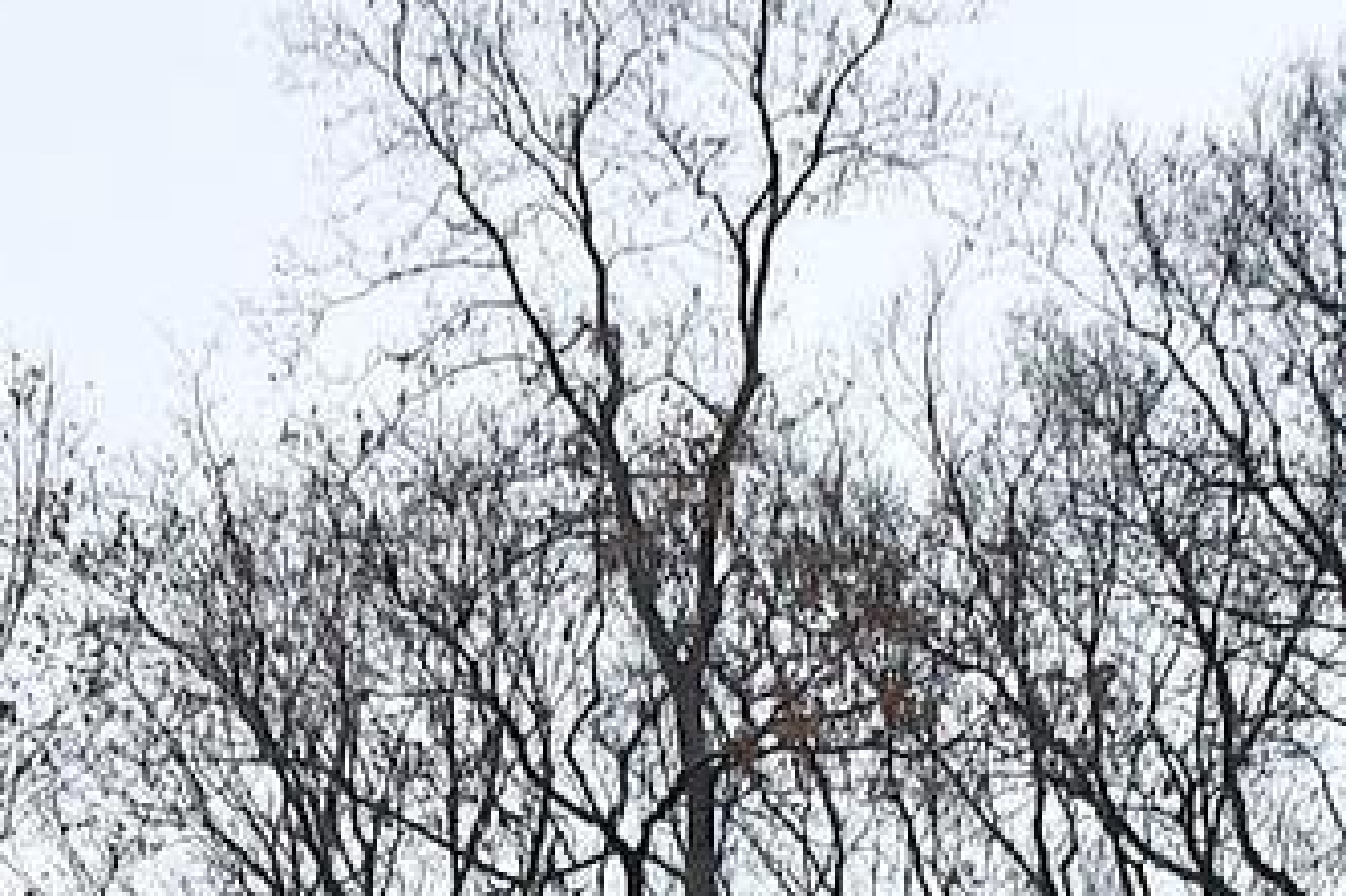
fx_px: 6913
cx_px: 365
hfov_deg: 11.1
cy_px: 2467
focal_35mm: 185
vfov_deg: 6.8
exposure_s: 1/200
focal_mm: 20
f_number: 8
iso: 400
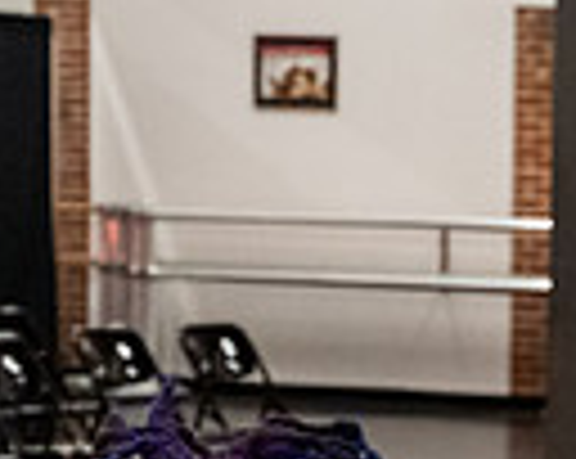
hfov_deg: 8.4
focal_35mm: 228
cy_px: 846
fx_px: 3881
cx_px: 781
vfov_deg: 6.6
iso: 6400
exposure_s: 1/160
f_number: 3.5
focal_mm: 45
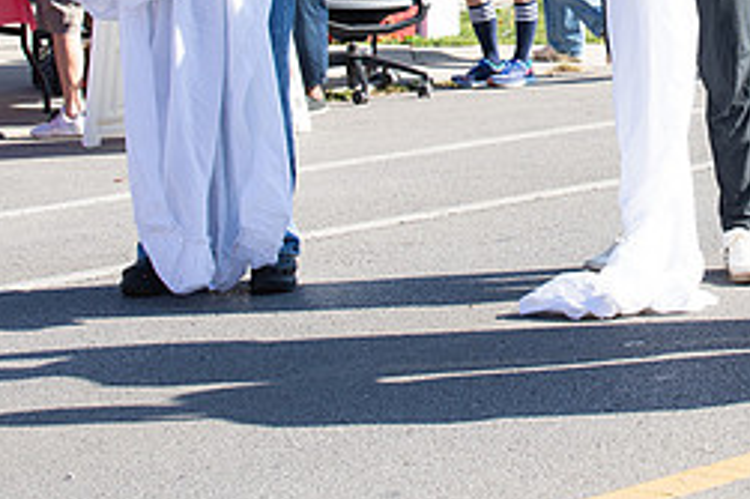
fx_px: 3373
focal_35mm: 162
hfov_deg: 12.5
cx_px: 741
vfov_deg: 8.4
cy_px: -61
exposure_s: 1/250
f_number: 7.1
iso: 200
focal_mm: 70
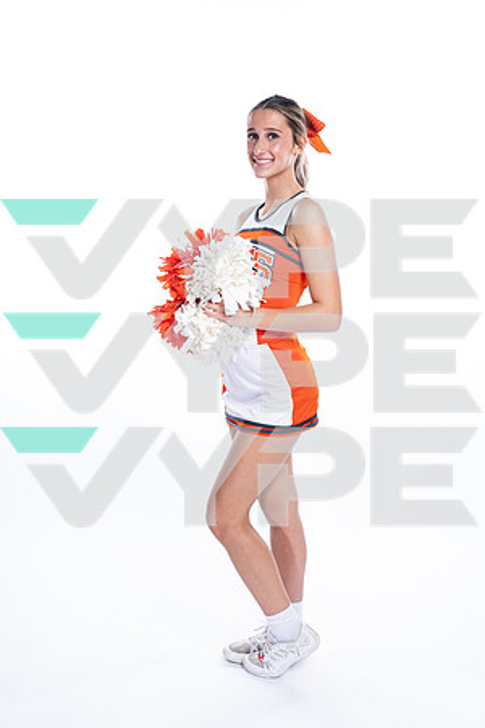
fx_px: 869
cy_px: 364
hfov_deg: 31.2
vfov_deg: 45.4
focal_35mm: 43
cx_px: 242
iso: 400
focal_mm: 43
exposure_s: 1/250
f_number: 5.6
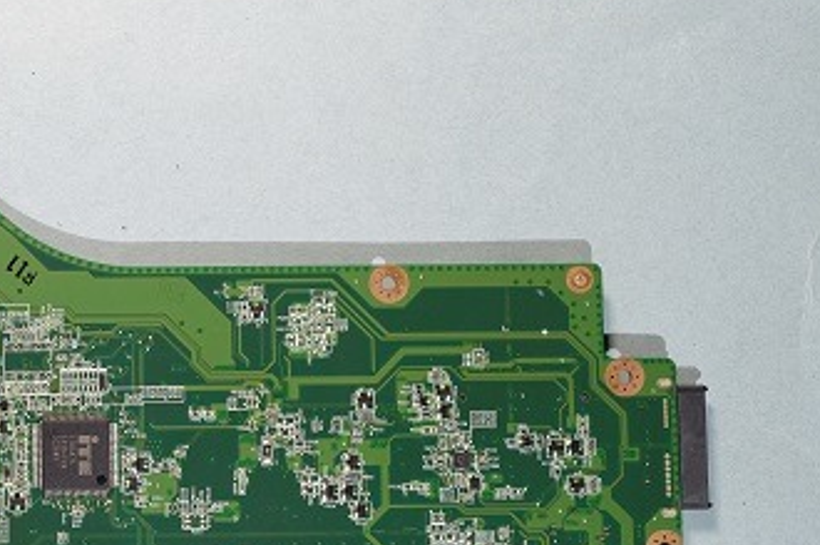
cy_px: 304
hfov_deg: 25.3
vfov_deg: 18.1
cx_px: -55
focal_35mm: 75
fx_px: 1706
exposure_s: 1/5
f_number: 8
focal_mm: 22
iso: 100
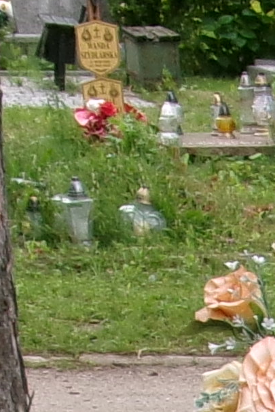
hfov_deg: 5.8
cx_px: 801
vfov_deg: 8.3
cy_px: 1070
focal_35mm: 221
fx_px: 2531
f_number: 3.9
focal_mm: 5.1
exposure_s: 1/100
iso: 100
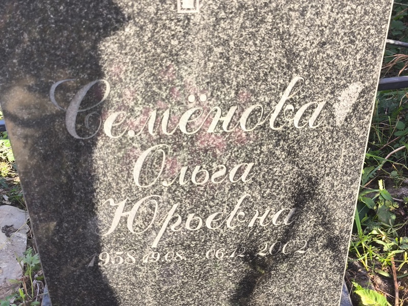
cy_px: 153
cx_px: 204
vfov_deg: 29.1
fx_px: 590
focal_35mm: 50
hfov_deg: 38.2
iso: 50
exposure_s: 1/147
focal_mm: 4.71
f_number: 1.7
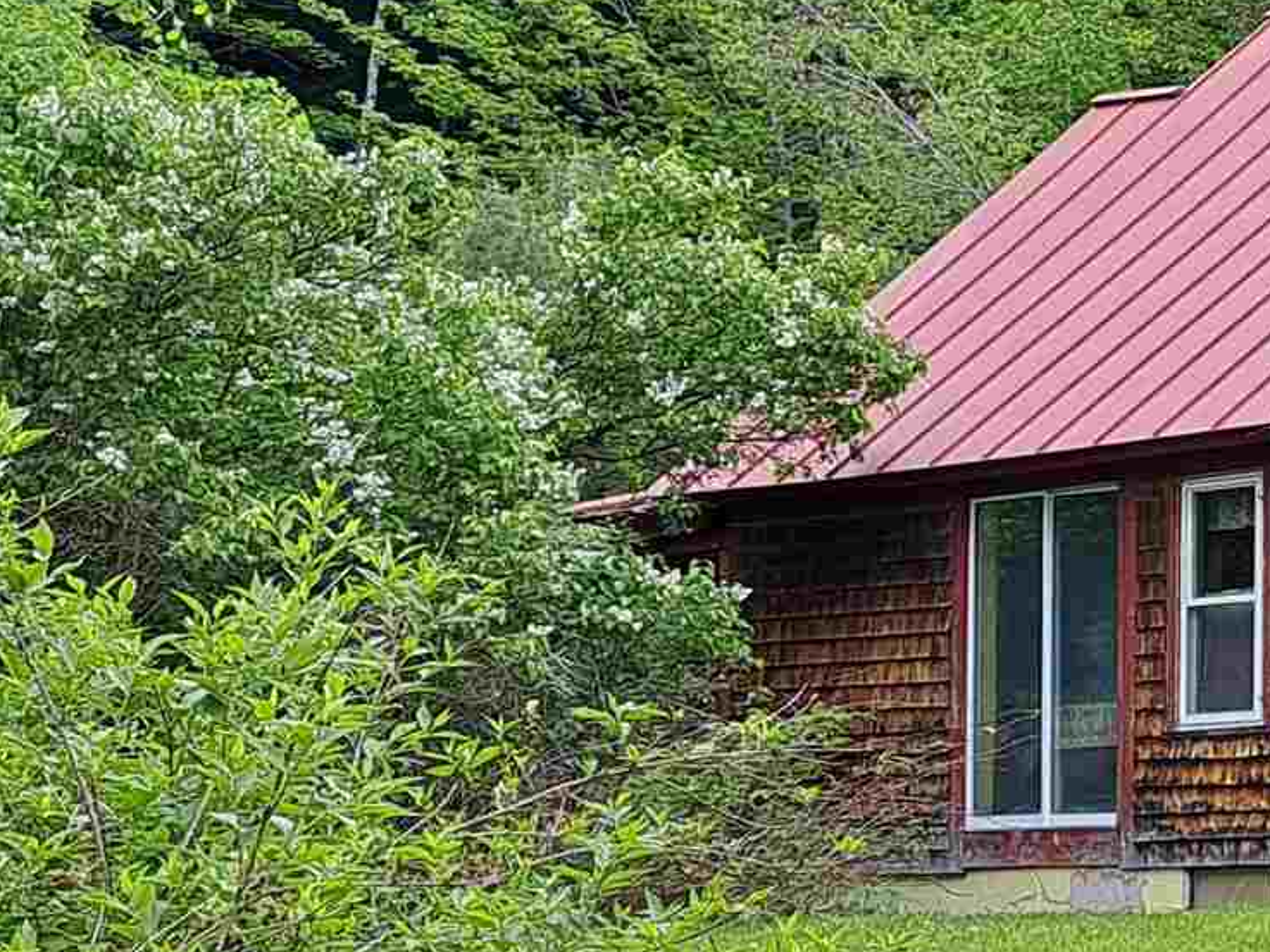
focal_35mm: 100
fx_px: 3669
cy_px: 694
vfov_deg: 14.7
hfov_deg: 15.9
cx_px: 2449
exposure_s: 1/255
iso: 50
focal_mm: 5.23
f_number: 1.8
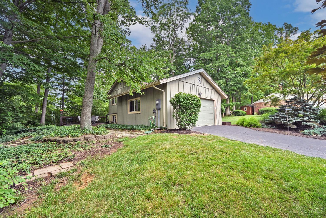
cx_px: 163
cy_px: 109
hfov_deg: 100.4
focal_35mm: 15
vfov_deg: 77.3
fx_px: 136
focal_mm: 15
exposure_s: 1/250
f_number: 5.6
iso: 140
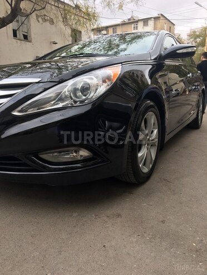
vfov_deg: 61.7
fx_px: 231
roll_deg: +3.2
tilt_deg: -11.6
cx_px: 104
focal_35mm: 29
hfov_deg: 48.2
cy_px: 138
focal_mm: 4.15
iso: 25
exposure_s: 1/233
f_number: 2.2
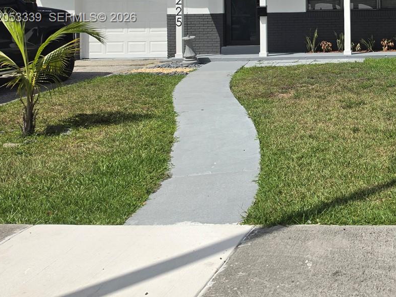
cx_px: 383
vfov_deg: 29.3
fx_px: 538
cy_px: 18
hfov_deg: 36.8
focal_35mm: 47
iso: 50
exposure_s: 1/7939
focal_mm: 6.5
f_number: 1.4
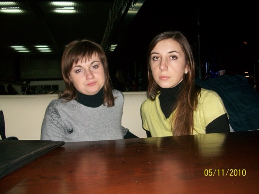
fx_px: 254
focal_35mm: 34
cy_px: 97
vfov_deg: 41.8
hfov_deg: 54.0
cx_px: 130
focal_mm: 5.7
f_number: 2.8
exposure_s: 1/60
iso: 120
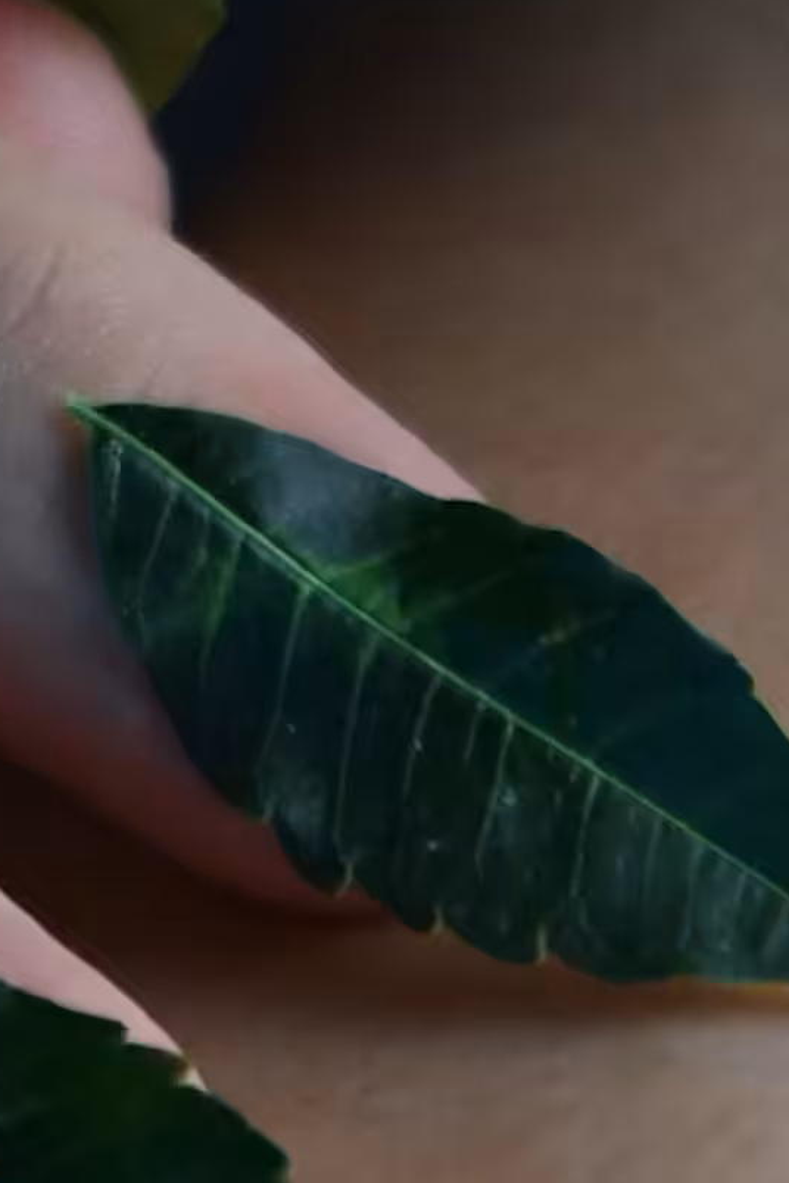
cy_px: -1124
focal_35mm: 831
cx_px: -845
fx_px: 27317
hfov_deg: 1.7
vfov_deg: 2.5
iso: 800
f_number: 4
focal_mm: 80
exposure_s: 1/100
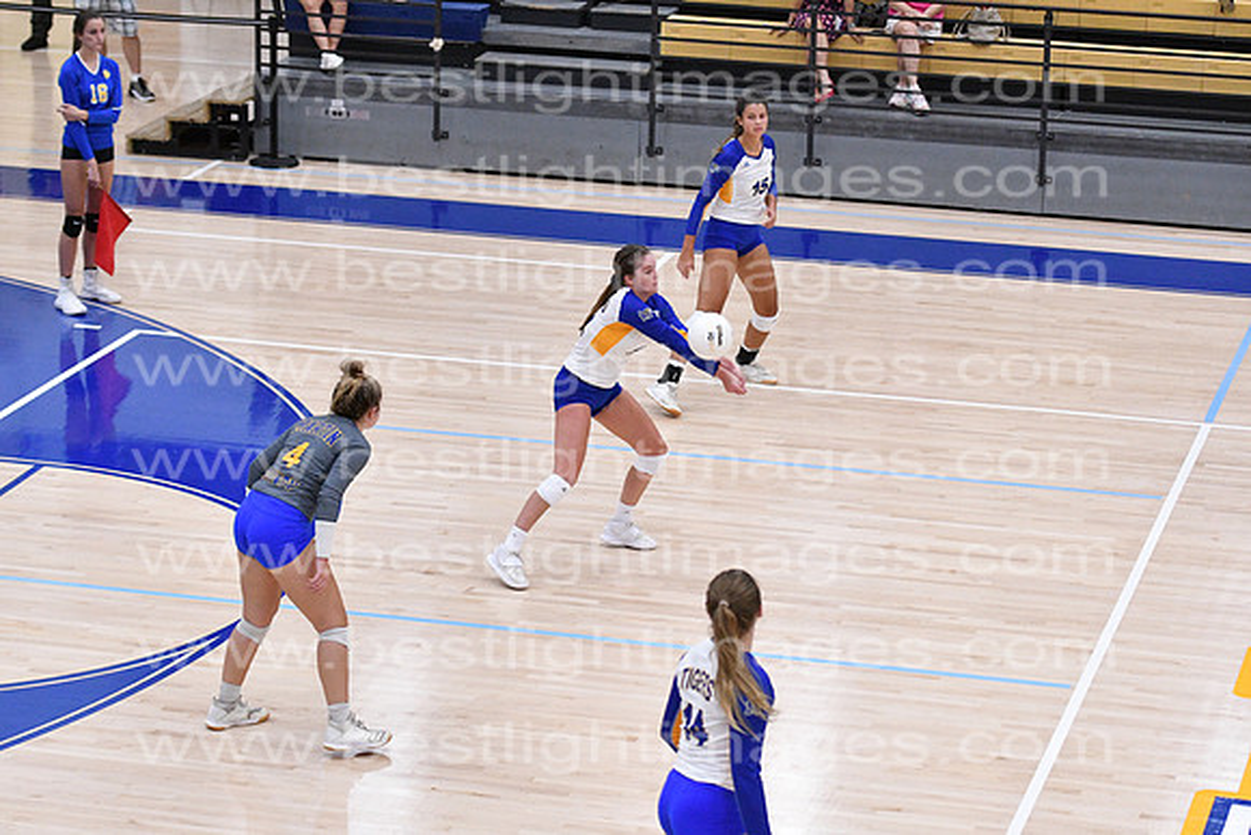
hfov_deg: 18.2
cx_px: 626
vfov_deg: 12.2
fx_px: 3910
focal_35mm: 112
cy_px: 418
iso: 6400
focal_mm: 75
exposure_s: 1/1000
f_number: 3.2
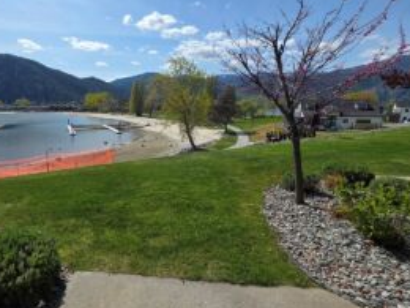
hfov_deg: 79.6
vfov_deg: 65.9
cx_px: 144
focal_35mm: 20
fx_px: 237
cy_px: 147
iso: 40
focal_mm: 2.2
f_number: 1.9
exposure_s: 1/3677
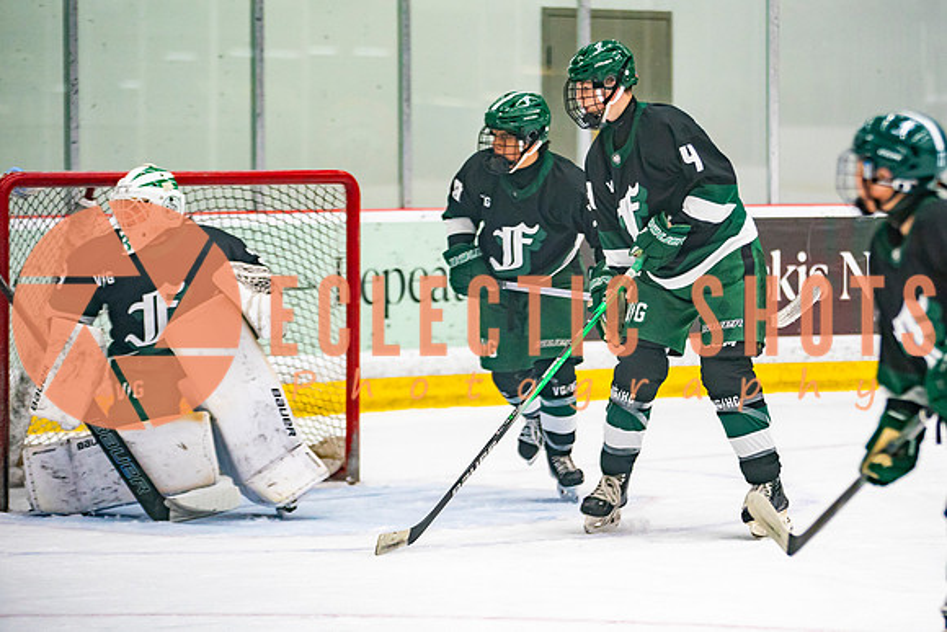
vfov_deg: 7.4
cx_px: 627
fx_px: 4897
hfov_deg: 11.0
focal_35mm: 186
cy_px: 258
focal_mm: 140
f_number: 2.8
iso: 2500
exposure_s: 1/640
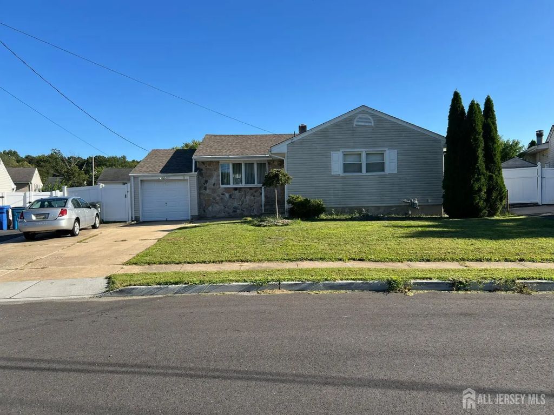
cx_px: 277
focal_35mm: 26
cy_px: 208
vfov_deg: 53.1
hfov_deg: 67.3
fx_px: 416
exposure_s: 1/2513
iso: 50
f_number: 1.5
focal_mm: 5.7
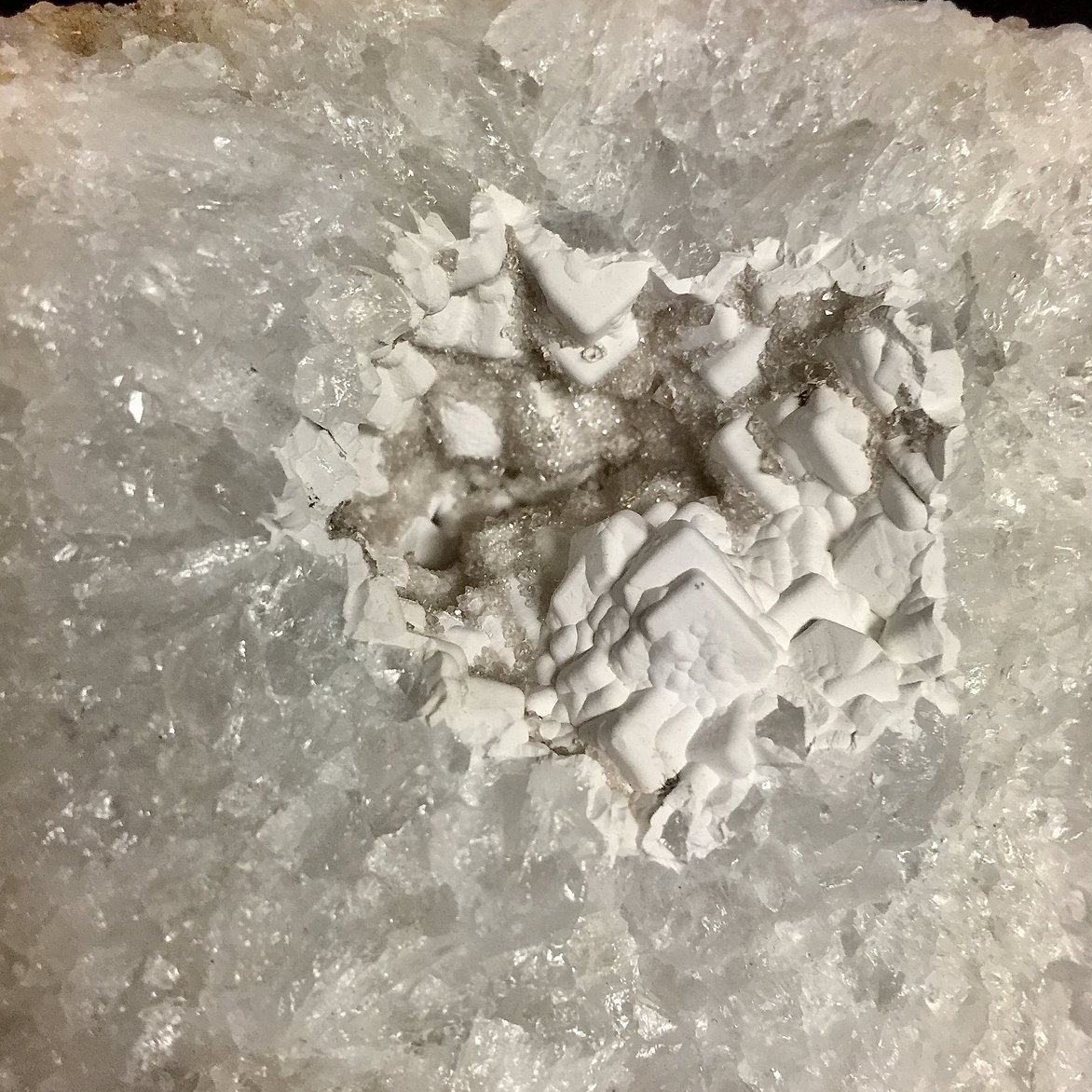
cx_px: 537
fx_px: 1249
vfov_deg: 47.2
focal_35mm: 35
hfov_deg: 47.2
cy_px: 562
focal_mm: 4.15
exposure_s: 1/30
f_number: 2.2
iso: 50
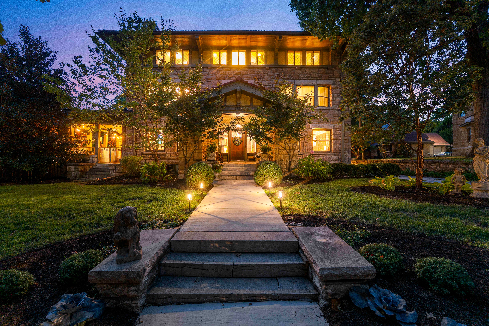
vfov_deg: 77.3
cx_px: 244
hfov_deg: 100.4
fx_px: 204
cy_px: 163
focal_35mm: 15
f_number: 4
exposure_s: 5
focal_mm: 10
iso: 100
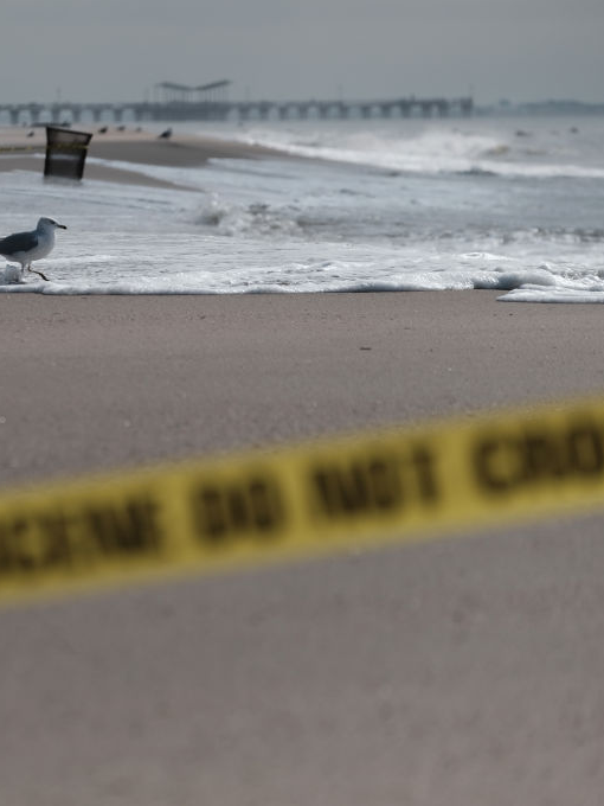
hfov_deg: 5.3
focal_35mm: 278
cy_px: 402
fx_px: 6468
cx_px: 44
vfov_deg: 7.1
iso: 160
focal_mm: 128
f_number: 4.4
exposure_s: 1/2700
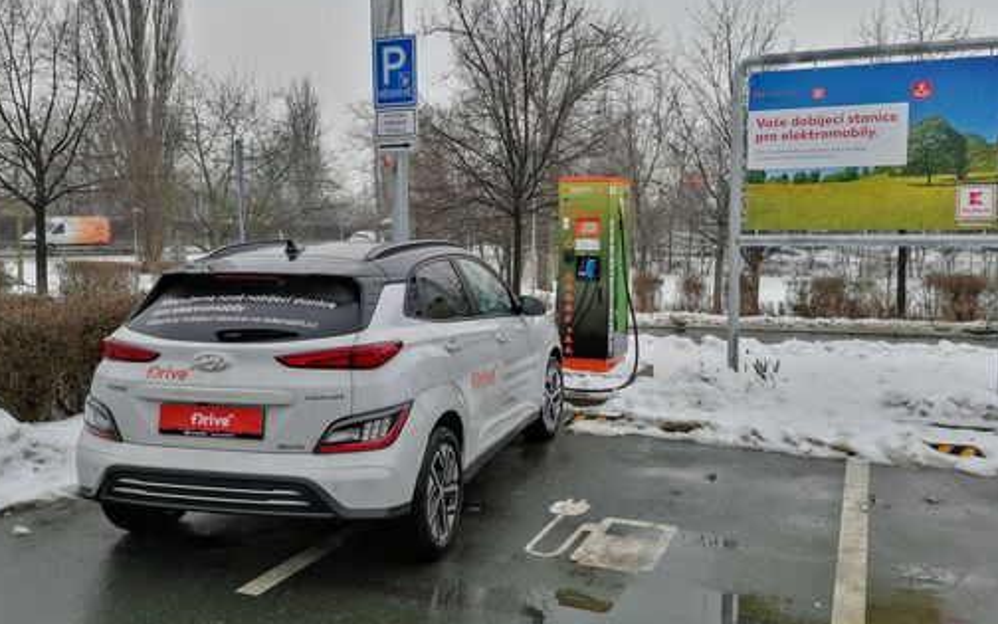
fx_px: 952
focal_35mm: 35
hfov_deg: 55.3
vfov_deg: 36.3
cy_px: 299
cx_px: 487
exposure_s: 1/514
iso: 50
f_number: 1.8
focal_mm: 5.3
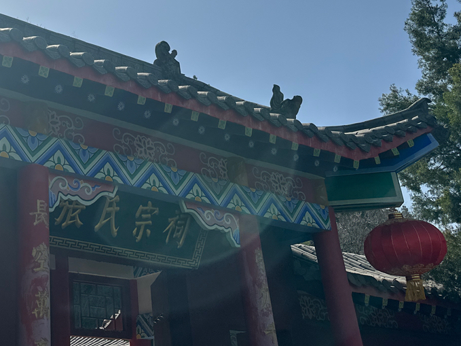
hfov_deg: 34.2
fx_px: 706
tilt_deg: +31.0
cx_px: 45
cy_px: 6
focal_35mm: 53
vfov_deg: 26.2
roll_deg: +1.5
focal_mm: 6.86
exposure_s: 1/12048
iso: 80
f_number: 1.78
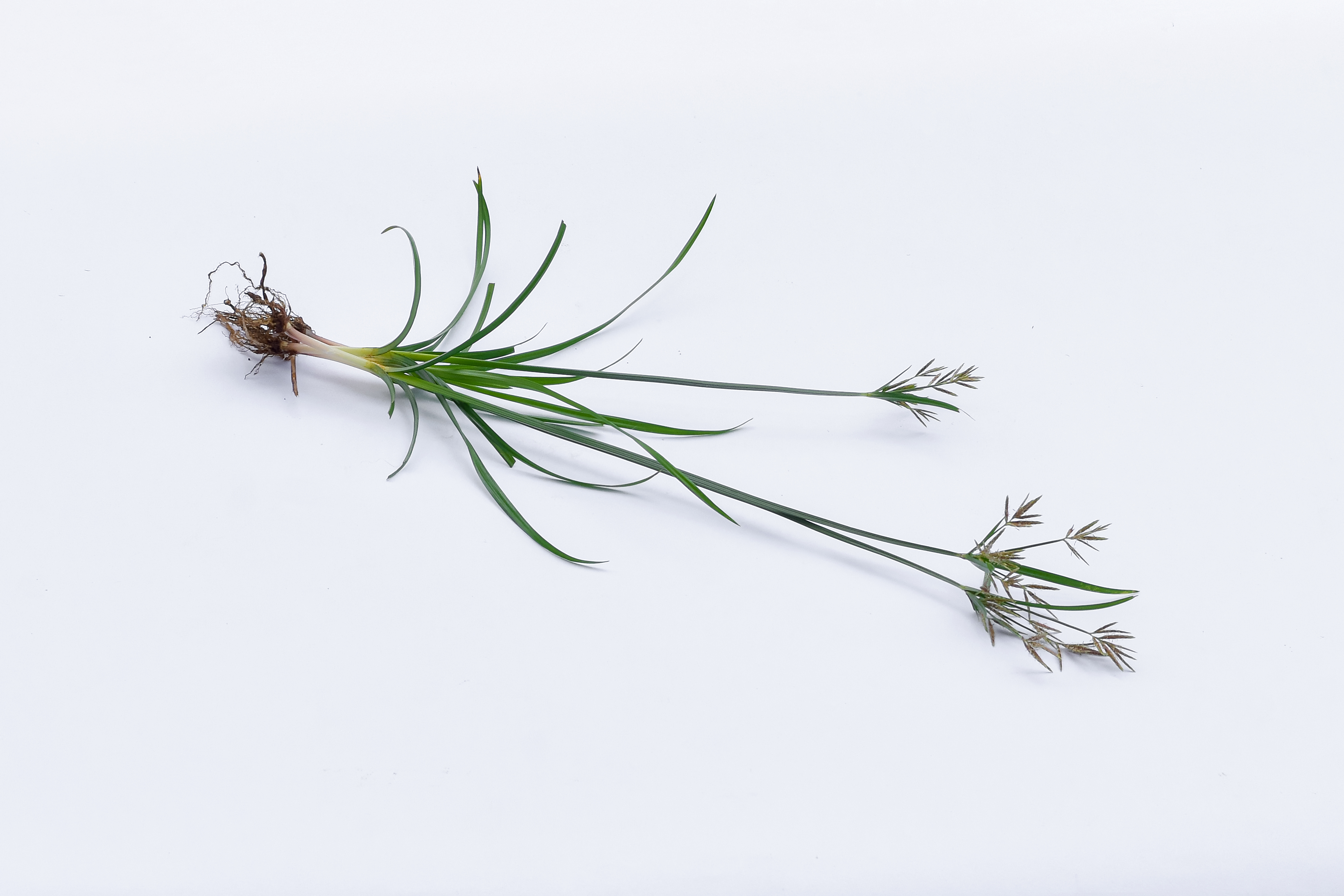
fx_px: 2800
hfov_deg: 27.0
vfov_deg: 18.2
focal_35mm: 75
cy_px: 448
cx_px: 672
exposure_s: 1/160
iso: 200
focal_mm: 50
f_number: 11
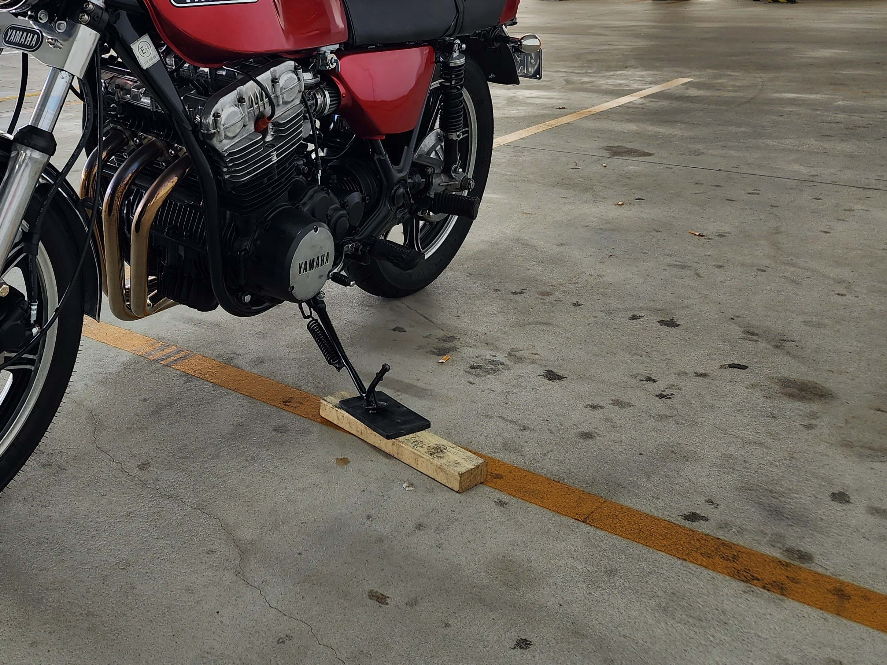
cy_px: 125
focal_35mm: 38
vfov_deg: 36.3
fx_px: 974
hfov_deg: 46.6
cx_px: 186
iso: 50
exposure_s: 1/100
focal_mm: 6.4
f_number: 1.8
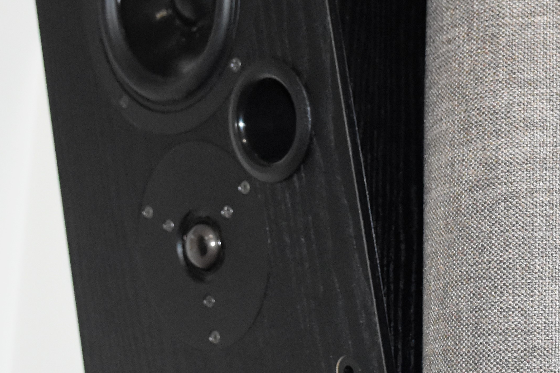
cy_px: 66
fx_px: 1229
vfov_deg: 17.1
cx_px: 280
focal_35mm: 79
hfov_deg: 25.7
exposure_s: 1/60
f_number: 3.8
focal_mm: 24
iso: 4000
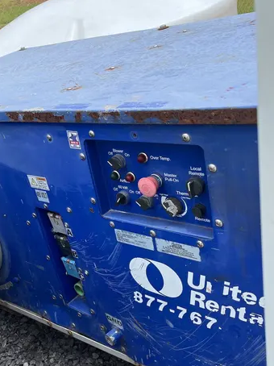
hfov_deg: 33.8
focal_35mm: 42
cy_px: 205
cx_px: 78
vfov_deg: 44.7
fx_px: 444
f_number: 1.6
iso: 50
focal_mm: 5.1
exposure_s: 1/1441
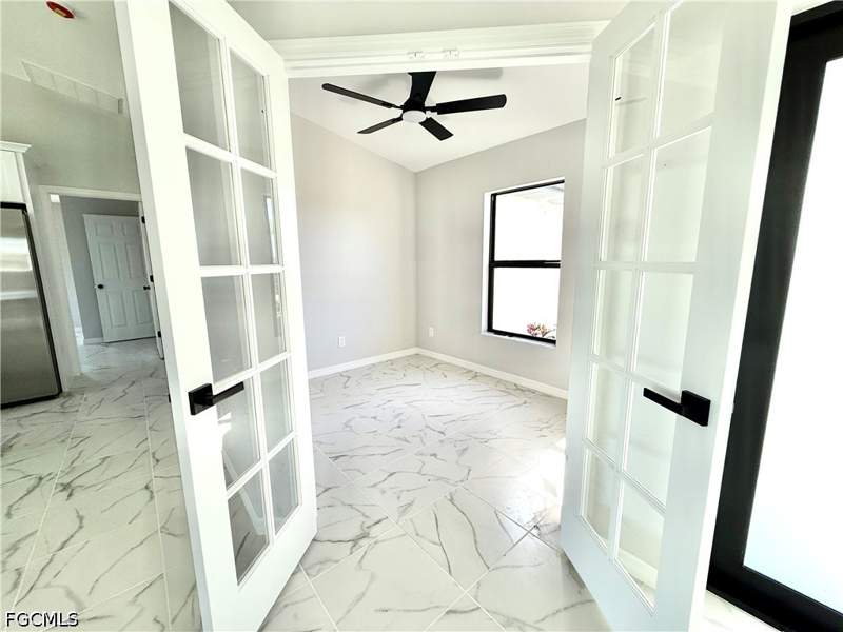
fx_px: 341
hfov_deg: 102.1
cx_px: 422
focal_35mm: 14
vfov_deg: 85.7
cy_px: 316
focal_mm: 2.22
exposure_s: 1/192
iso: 50
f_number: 2.2
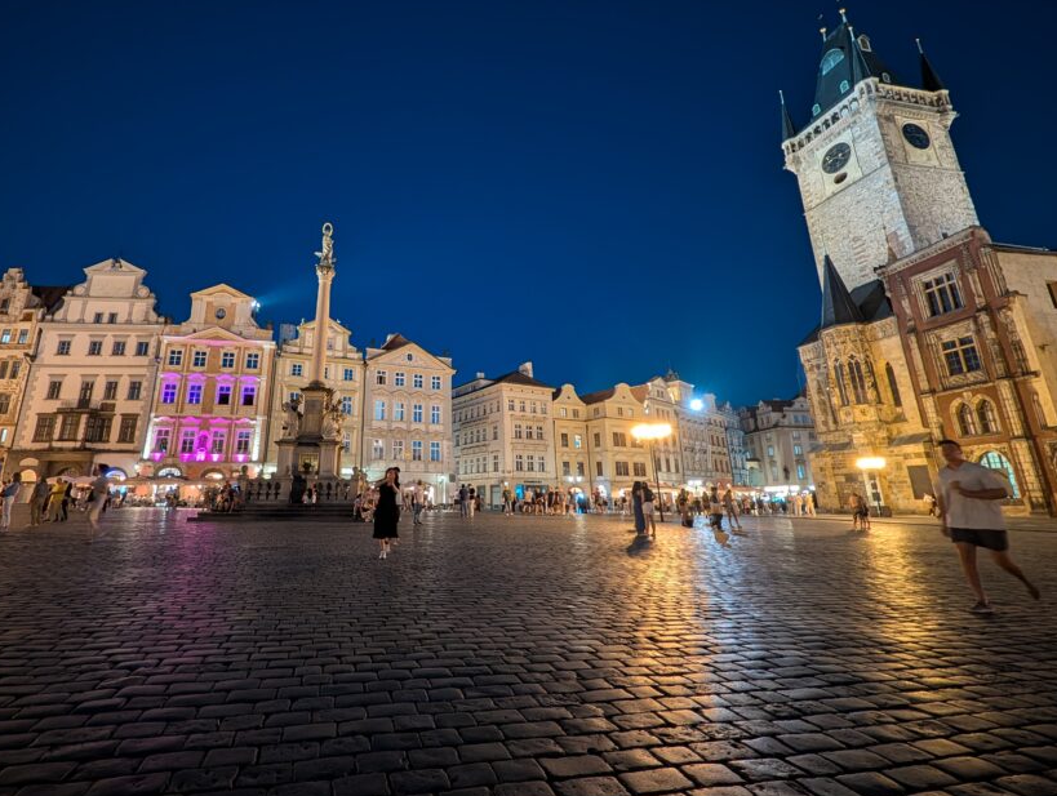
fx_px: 459
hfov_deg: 97.2
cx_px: 443
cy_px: 361
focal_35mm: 15
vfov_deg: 81.7
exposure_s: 1/25
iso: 602
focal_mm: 2.02
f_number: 1.7
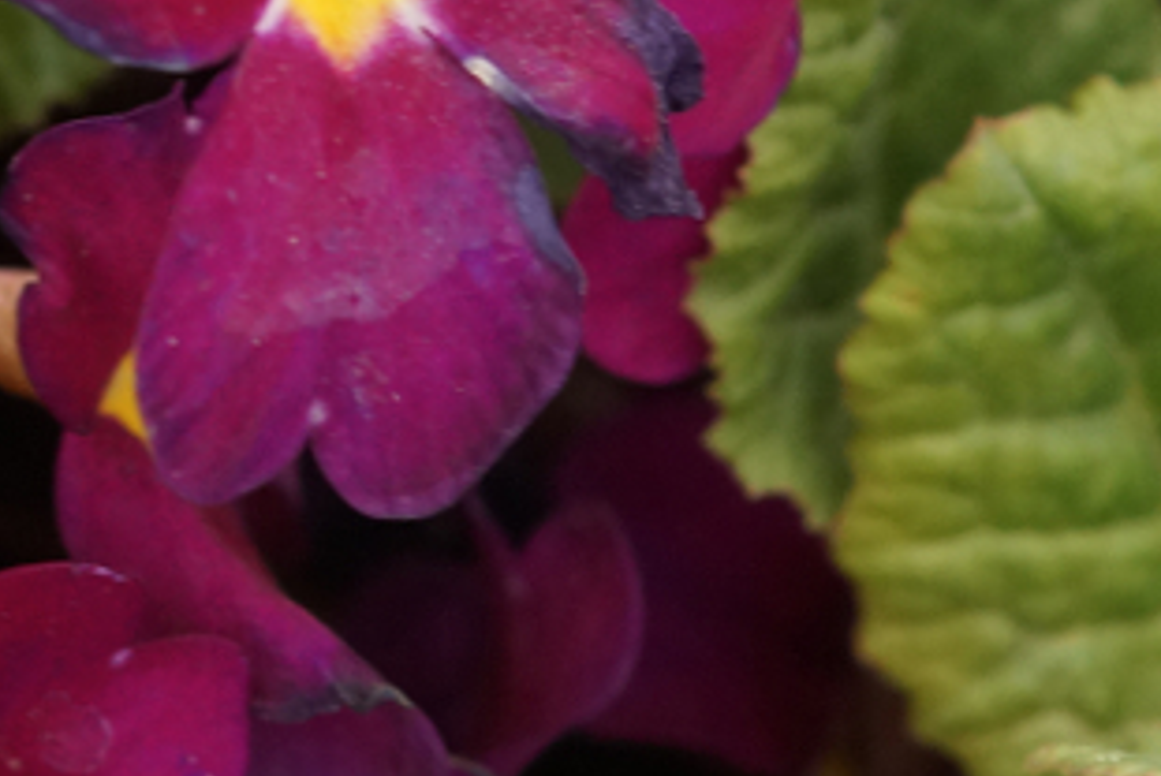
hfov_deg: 3.6
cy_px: -492
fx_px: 18658
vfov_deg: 2.4
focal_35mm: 578
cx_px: -455
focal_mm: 100
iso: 640
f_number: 6.3
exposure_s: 1/160
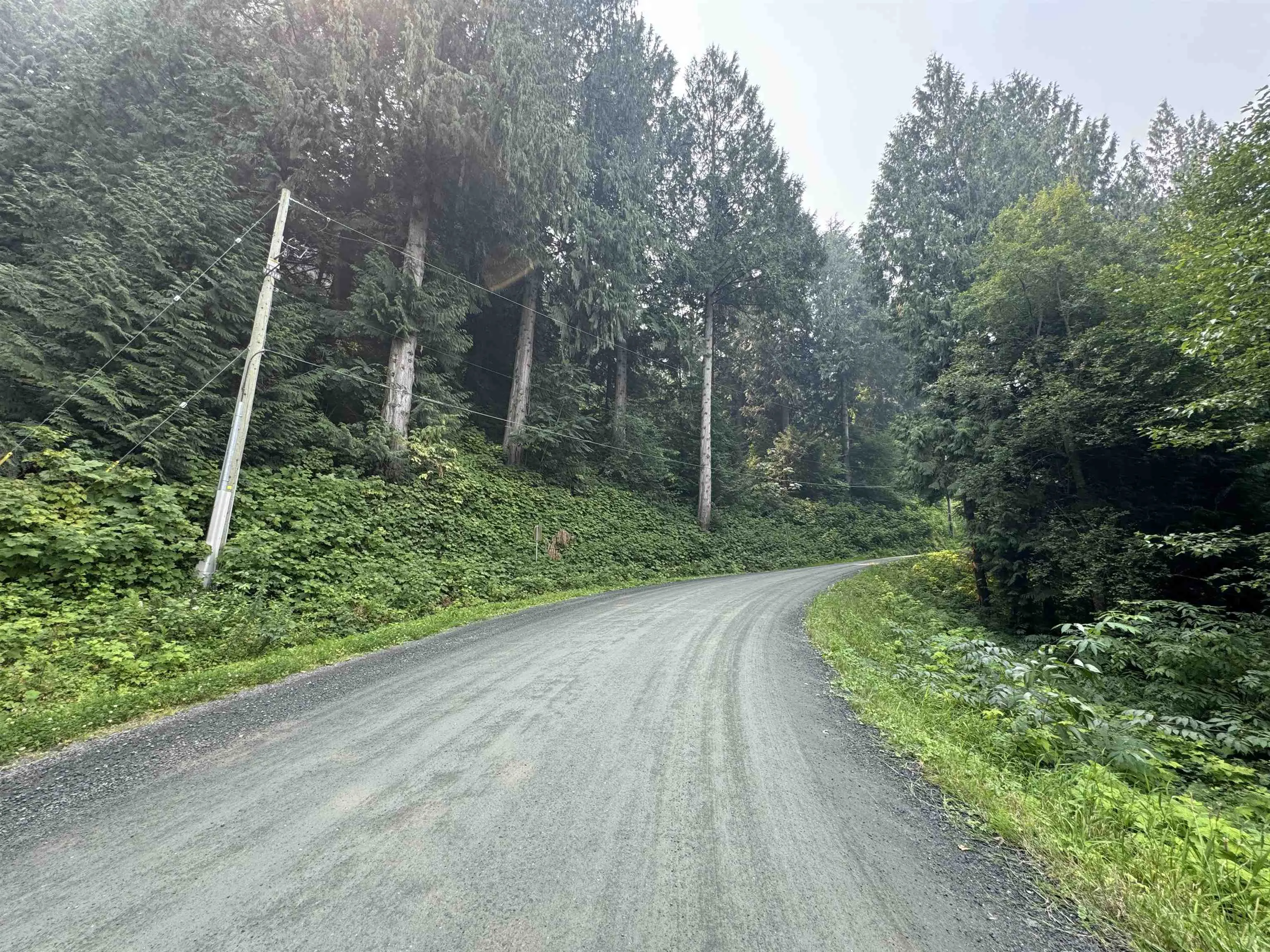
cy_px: 476
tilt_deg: +14.5
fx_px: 514
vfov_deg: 85.7
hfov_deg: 102.1
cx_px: 635
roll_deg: +0.3
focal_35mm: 14
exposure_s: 1/198
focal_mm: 2.22
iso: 40
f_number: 2.2
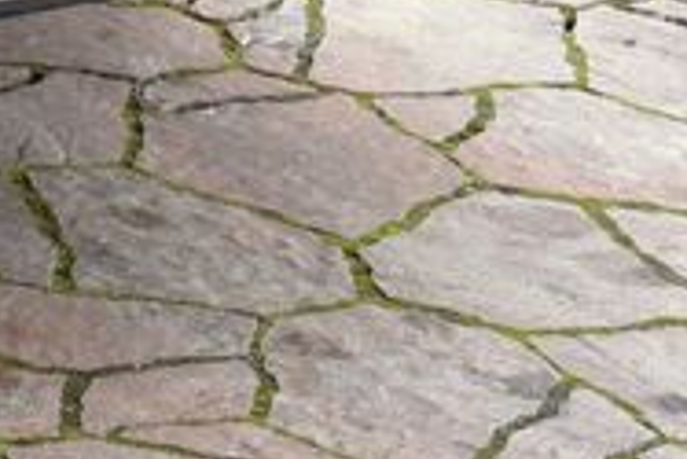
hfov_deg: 8.0
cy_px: -650
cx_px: -893
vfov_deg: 5.5
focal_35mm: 241
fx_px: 4603
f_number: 7.1
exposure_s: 1/200
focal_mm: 44
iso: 500
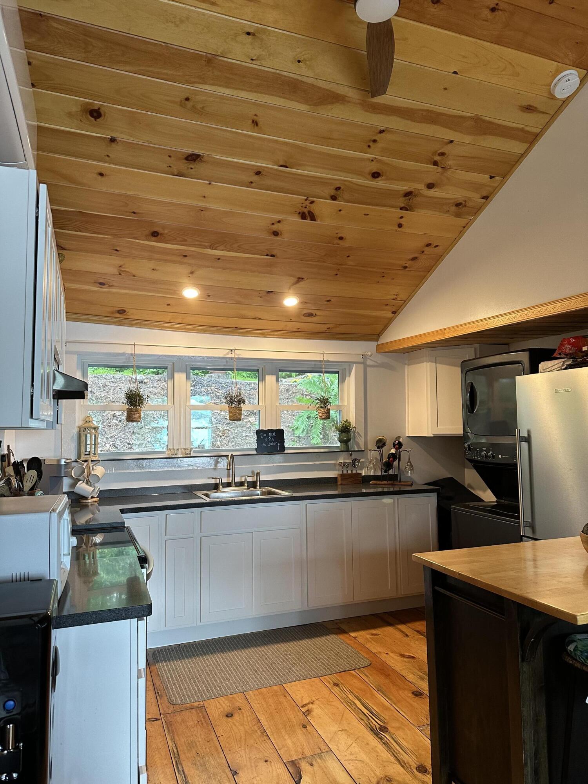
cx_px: 294
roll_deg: +2.3
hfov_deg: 56.8
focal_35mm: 24
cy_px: 392
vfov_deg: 71.6
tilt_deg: +4.5
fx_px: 544
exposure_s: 1/60
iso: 200
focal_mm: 6.86
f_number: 1.78
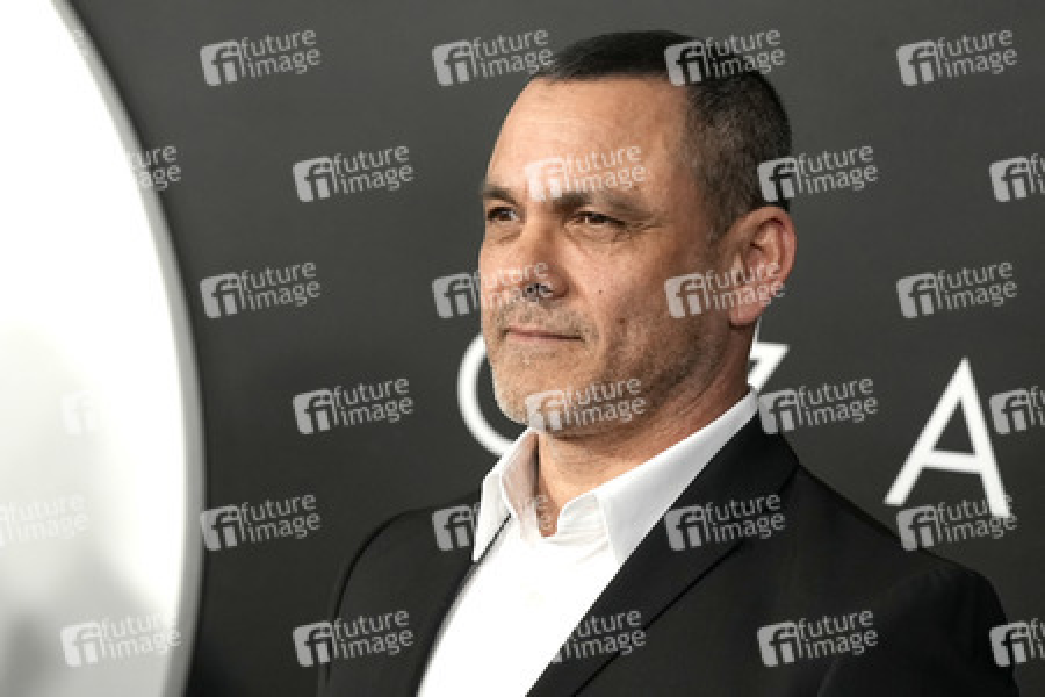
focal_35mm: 116
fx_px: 3367
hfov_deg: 17.6
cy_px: 348
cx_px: 522
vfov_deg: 11.8
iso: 6400
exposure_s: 1/320
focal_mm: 116
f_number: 5.6
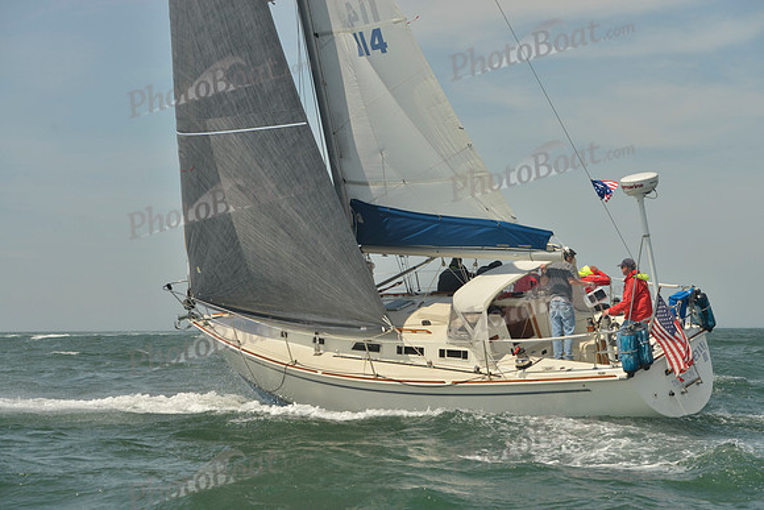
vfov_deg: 19.5
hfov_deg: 28.8
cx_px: 382
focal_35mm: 70
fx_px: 1486
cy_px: 255
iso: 200
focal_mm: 70
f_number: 7.1
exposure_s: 1/1250
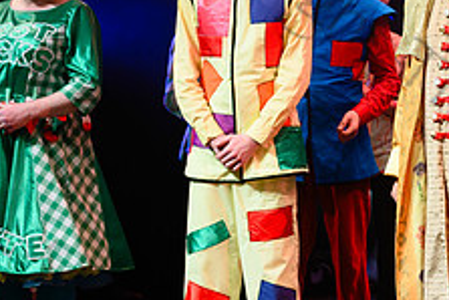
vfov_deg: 7.6
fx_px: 2271
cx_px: 526
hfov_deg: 11.1
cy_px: 144
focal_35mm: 182
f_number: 4
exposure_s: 1/125
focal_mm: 70
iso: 1000
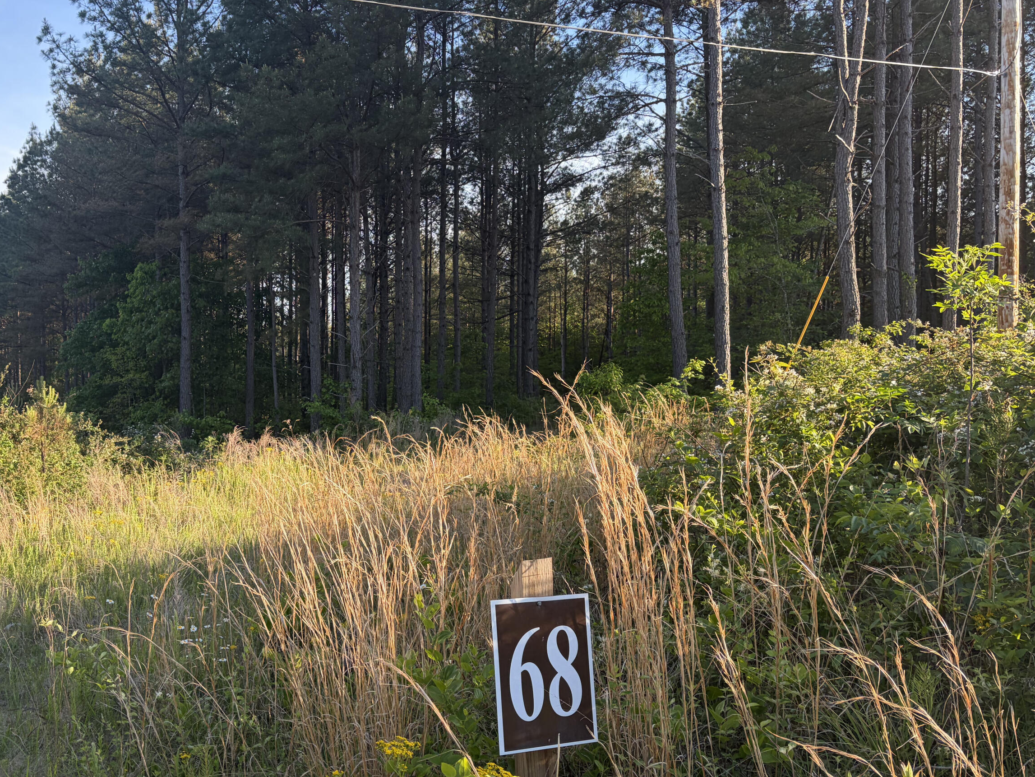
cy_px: 366
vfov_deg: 41.8
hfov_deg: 53.2
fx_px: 1017
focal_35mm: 34
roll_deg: +0.9
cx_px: 369
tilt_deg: -1.4
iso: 64
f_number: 1.6
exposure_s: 1/607
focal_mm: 5.96
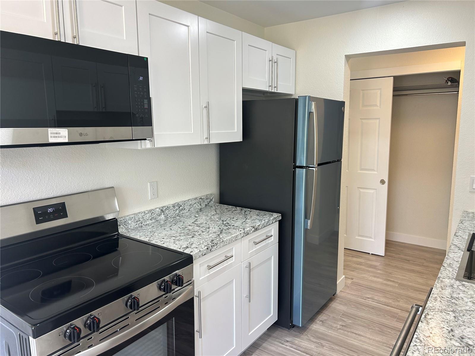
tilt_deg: -7.9
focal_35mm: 26
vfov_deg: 53.1
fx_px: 357
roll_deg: +0.8
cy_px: 178
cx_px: 238
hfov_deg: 67.3
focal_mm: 5.7
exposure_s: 1/120
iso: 80
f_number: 1.5
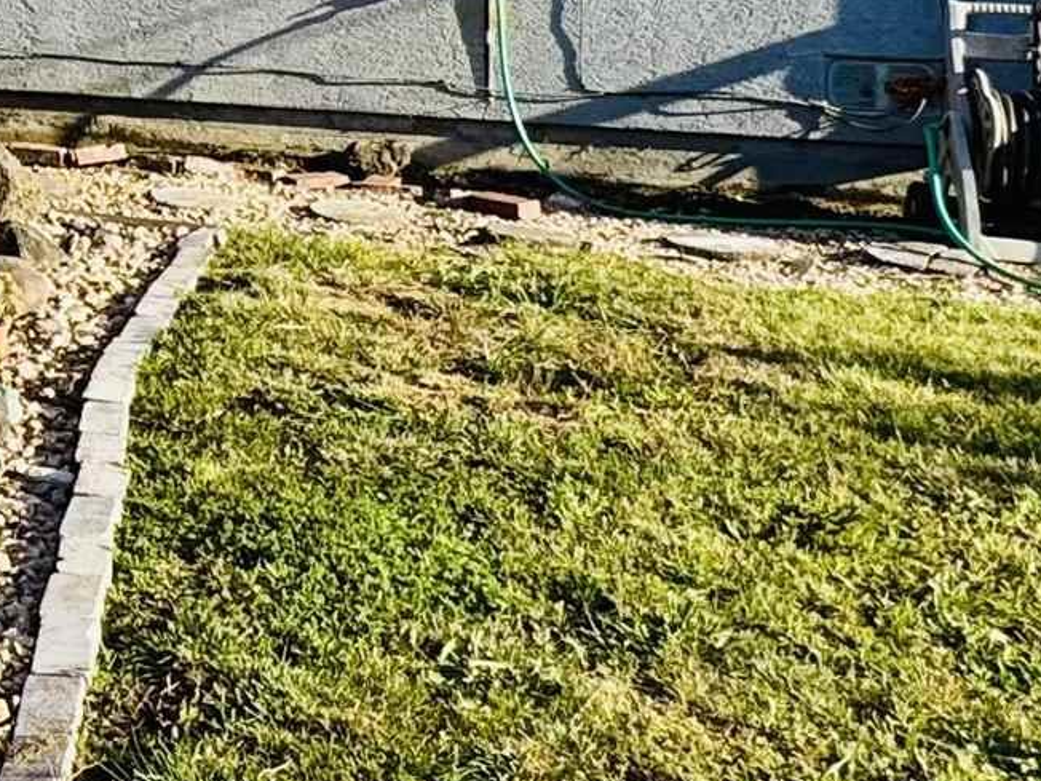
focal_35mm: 66
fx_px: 1985
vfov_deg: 20.6
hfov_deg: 22.4
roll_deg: +0.5
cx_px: -635
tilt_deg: -2.2
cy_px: -192
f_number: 2.2
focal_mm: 2.22
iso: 40
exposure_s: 1/771
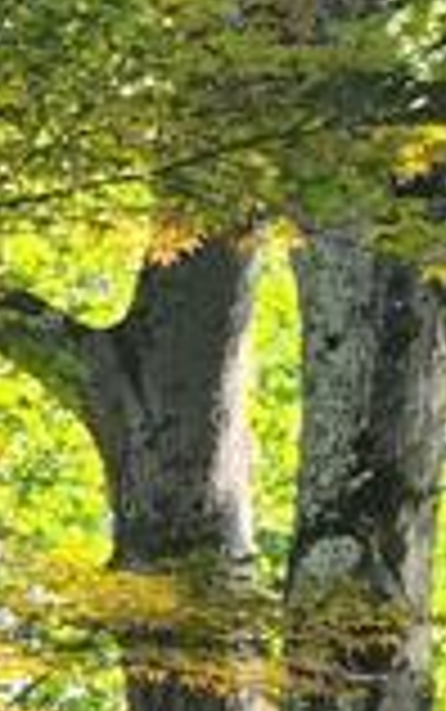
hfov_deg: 6.3
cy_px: 1274
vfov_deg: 11.7
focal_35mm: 165
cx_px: -1415
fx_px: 3203
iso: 64
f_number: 1.8
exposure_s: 1/180
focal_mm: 5
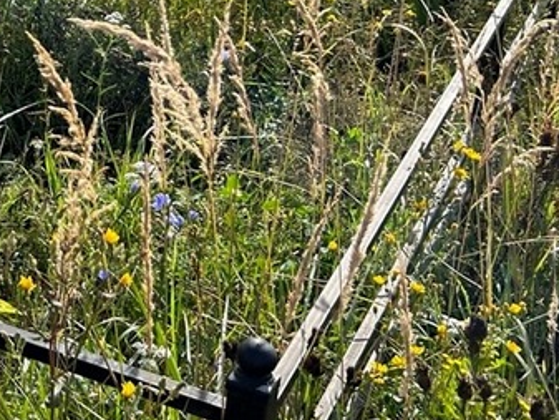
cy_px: 12
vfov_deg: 18.3
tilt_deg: -17.5
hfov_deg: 22.8
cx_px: -105
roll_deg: +1.2
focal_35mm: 79
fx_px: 1276
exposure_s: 1/1698
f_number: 1.5
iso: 50
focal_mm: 5.7
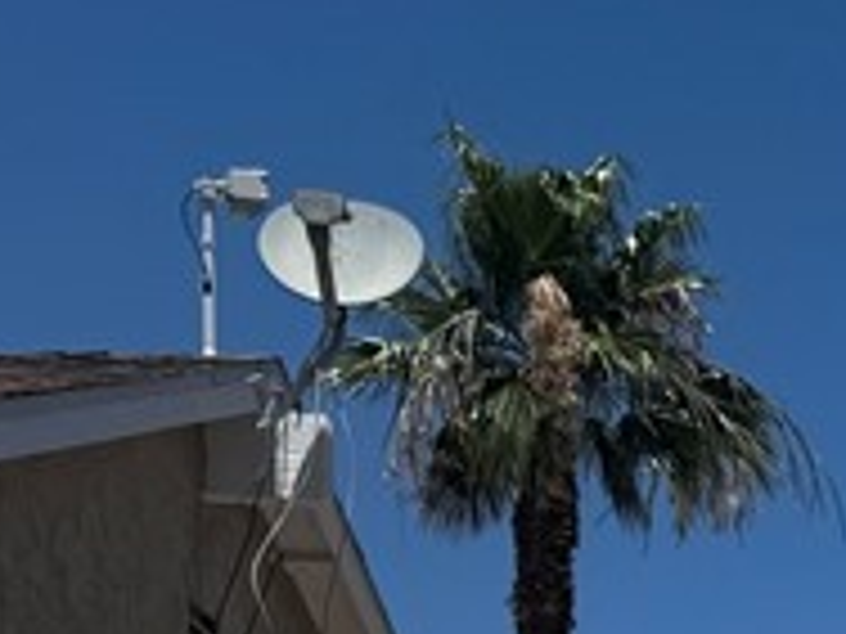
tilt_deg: -3.4
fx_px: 3202
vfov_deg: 9.9
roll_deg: +0.8
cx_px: 1440
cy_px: 1556
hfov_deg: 13.7
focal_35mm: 131
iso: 80
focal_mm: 6.76
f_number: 1.78
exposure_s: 1/7937
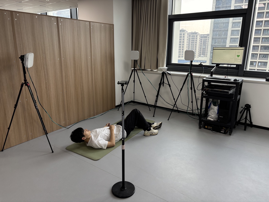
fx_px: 202
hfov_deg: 67.3
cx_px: 134
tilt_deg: -15.8
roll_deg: -0.4
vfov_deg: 53.1
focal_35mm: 26
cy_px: 101
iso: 100
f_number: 1.6
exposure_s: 1/121
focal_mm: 5.96
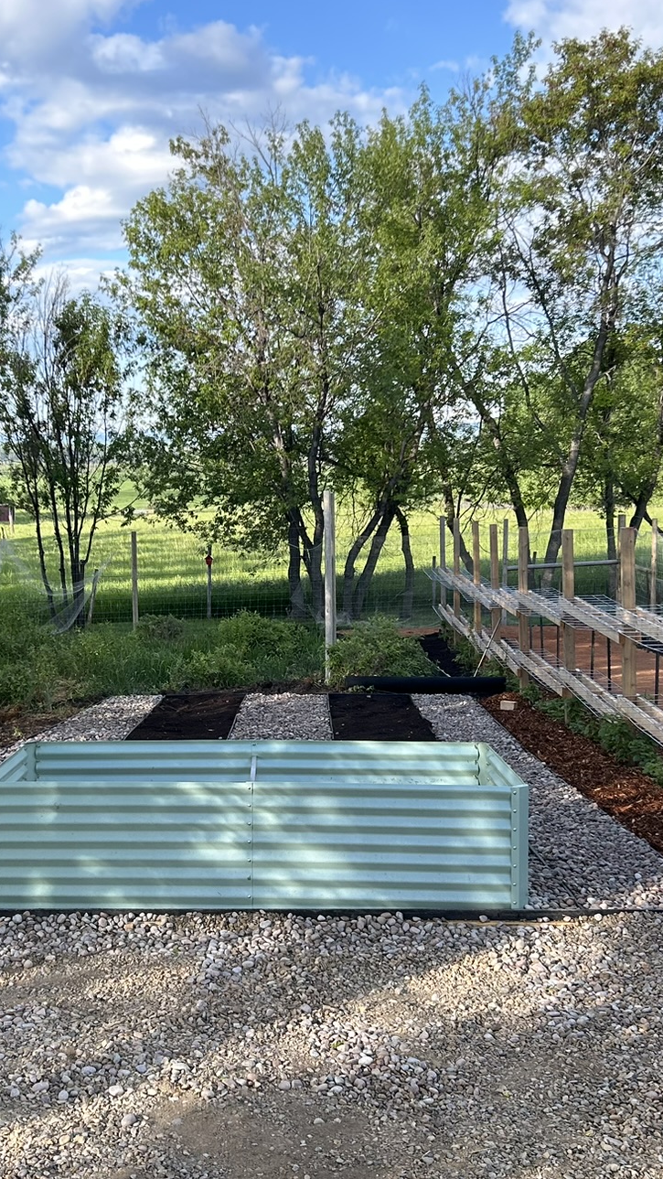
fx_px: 1407
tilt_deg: -5.6
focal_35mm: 45
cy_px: 565
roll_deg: +0.7
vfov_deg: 45.5
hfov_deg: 26.4
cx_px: 213
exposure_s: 1/924
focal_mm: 5.7
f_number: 1.5
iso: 50
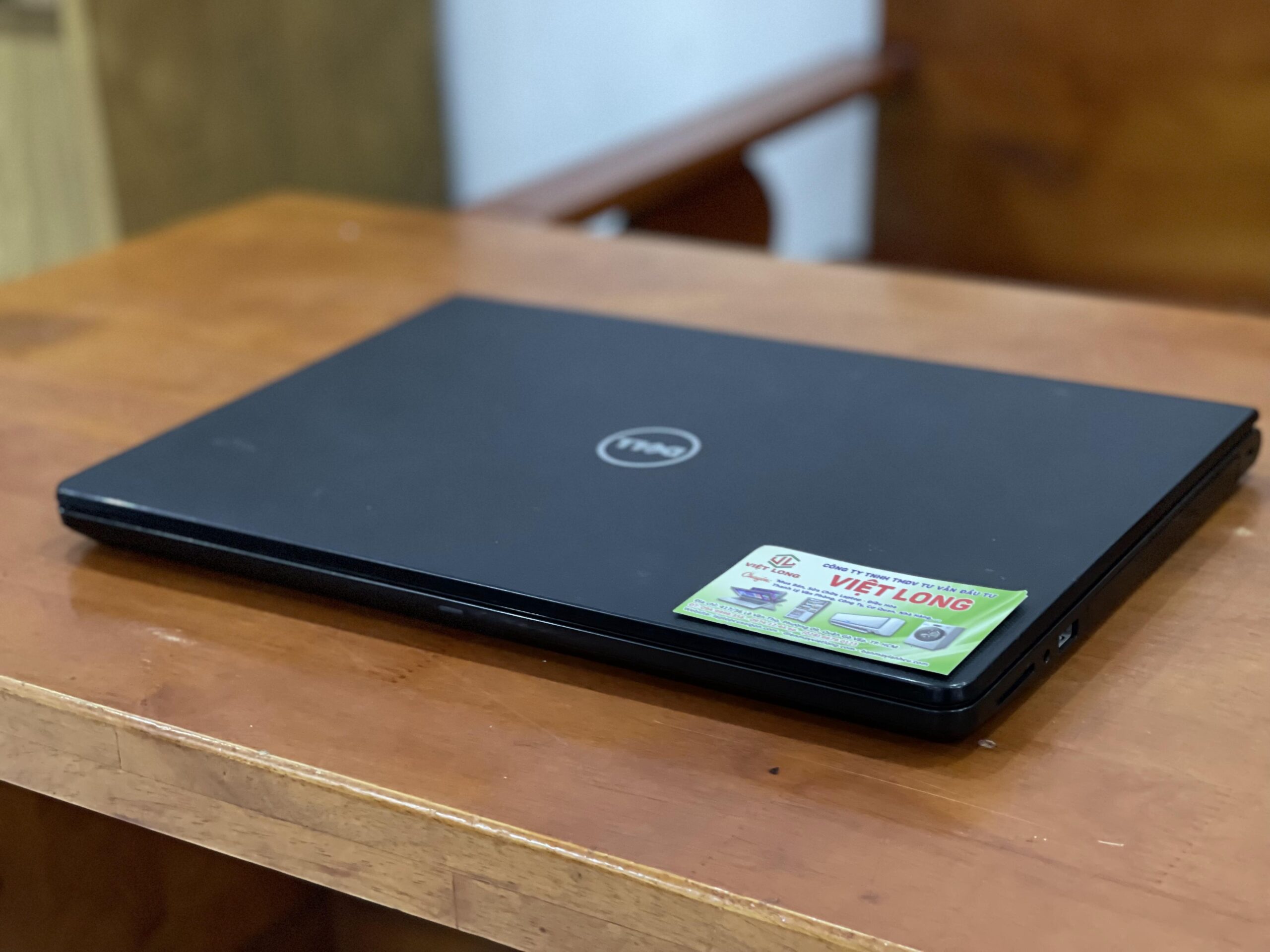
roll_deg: +3.0
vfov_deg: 22.9
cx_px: 635
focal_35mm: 64
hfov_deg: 30.3
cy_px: 476
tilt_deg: -20.5
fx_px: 2348
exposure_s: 1/14
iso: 500
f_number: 2.2
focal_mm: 7.5
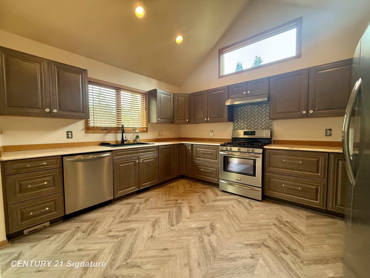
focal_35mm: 14
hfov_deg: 102.1
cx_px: 185
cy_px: 139
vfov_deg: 85.7
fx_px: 150
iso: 400
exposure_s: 1/120
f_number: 2.2
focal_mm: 2.22
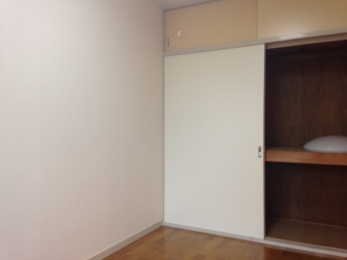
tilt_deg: -1.8
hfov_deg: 55.4
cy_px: 130
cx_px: 174
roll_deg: +1.9
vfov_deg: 42.9
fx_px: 331
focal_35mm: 33
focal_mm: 4.12
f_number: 2.4
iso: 80
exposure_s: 1/20
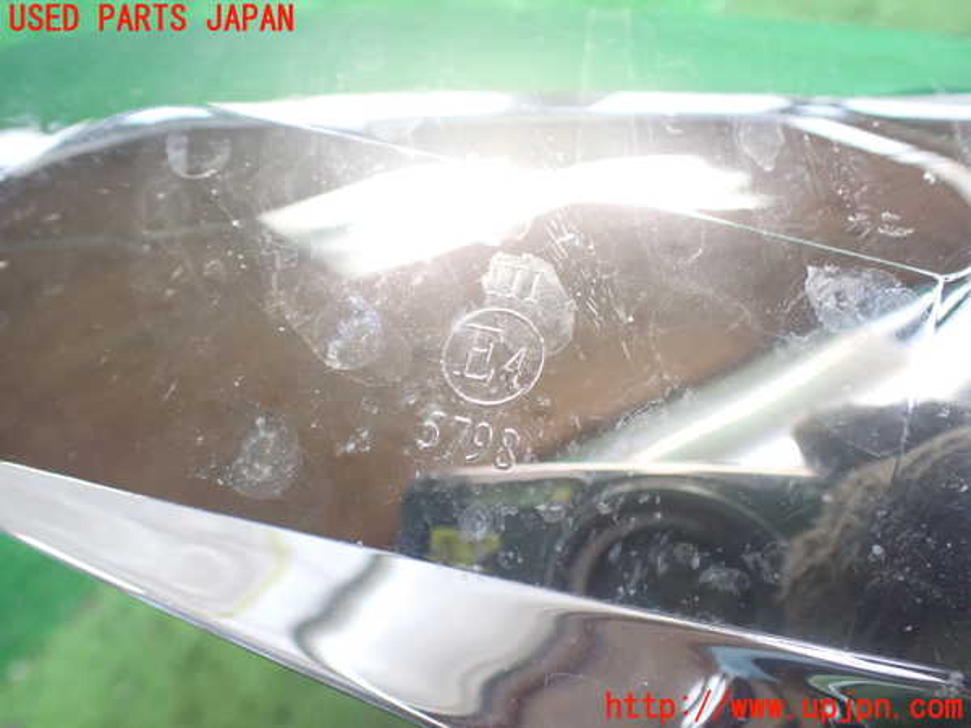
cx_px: 486
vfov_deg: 46.8
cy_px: 364
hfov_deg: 60.0
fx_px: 842
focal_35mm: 30
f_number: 2.3
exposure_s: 1/100
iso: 800
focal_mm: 5.4
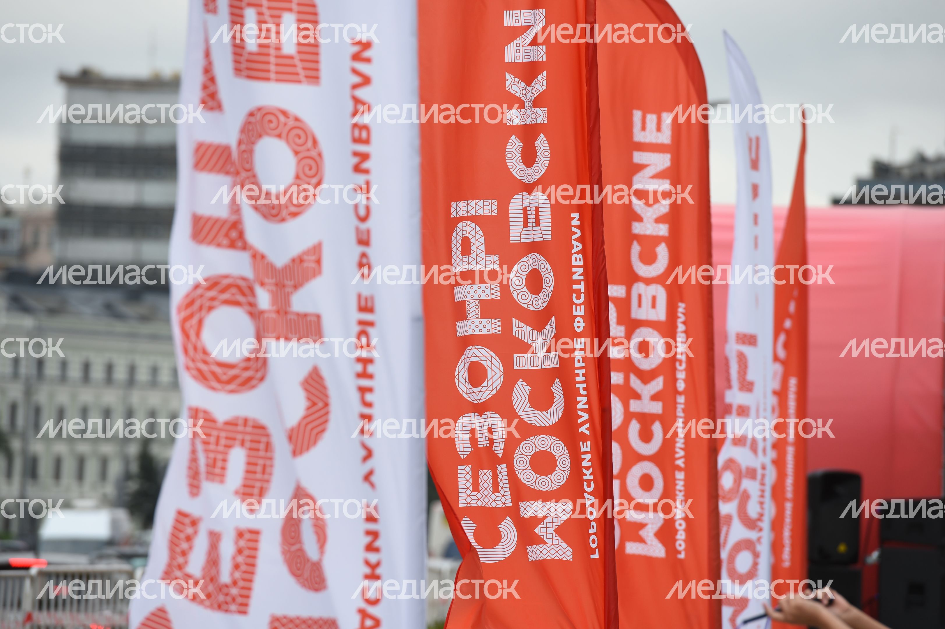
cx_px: 472
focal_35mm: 200
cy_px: 314
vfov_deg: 6.9
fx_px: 5247
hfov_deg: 10.3
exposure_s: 1/640
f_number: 5.6
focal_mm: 200
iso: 320
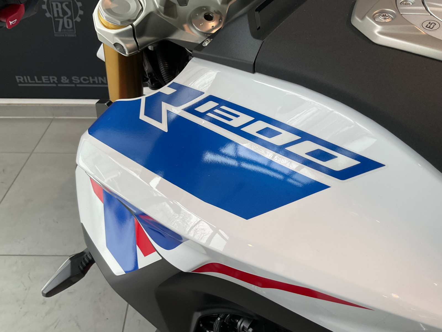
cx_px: 221
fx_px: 370
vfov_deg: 48.2
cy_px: 166
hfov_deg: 61.7
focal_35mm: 29
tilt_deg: -38.7
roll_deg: -1.1
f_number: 1.8
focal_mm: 3
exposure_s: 1/120
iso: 50
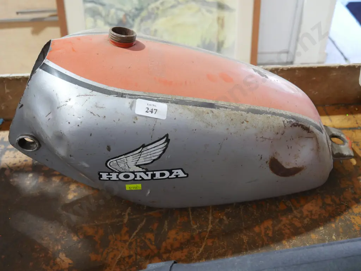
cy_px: 136
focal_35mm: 44
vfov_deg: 32.9
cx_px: 180
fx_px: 459
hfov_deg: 42.9
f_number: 4.7
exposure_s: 1/60
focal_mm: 22
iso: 1250
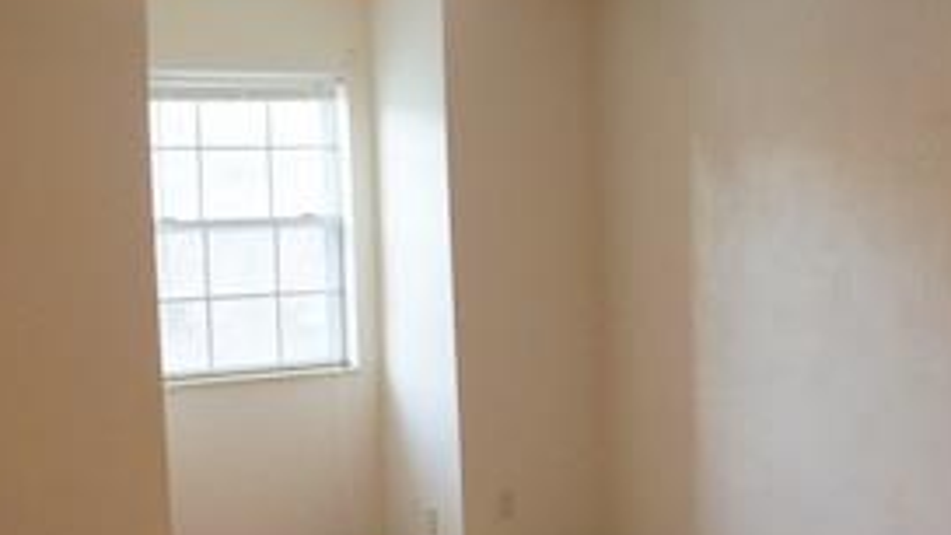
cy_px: 378
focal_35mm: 52
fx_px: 1311
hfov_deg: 39.9
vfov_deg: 22.9
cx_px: 500
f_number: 4
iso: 1600
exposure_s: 1/160
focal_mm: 18
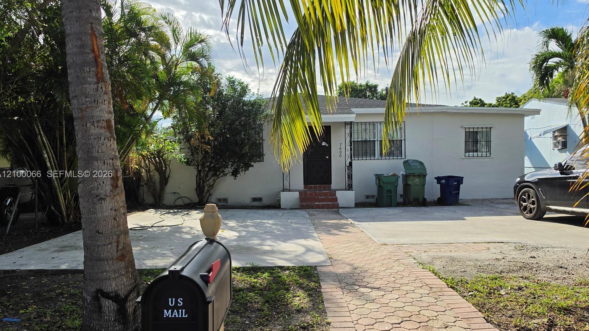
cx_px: 299
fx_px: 406
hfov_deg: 71.9
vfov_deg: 44.4
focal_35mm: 26
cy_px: 175
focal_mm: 6.5
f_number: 1.4
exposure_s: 1/7939
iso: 50
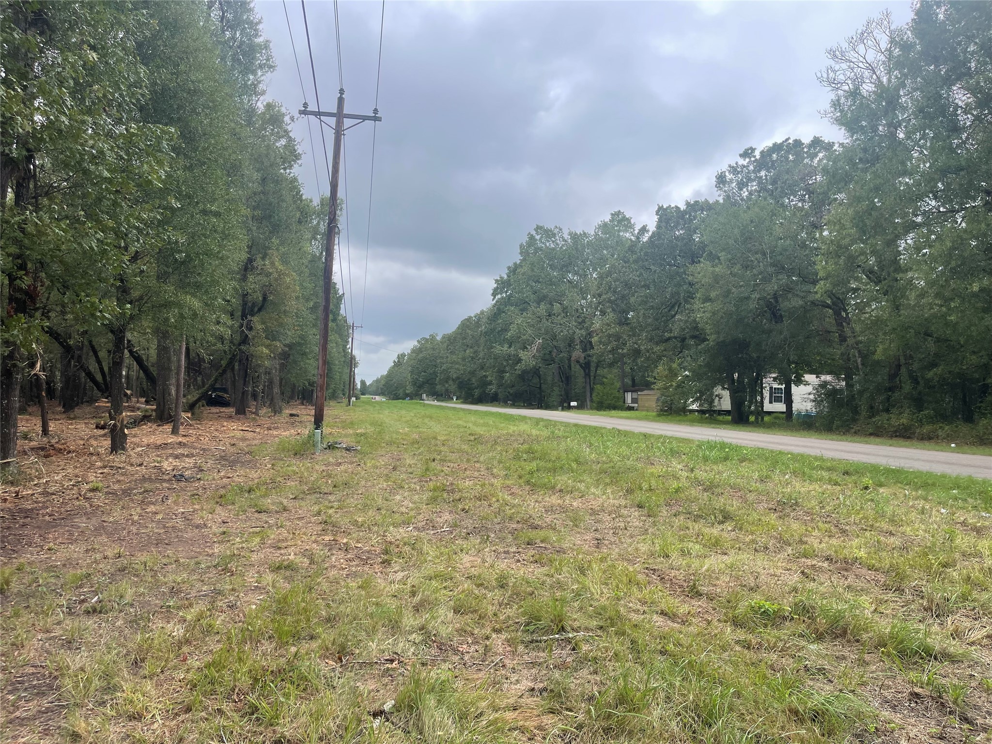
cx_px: 496
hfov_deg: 69.4
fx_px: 716
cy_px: 372
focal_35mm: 25
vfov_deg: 54.9
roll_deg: -2.0
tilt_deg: +0.9
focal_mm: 5.1
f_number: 1.6
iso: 32
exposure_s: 1/836
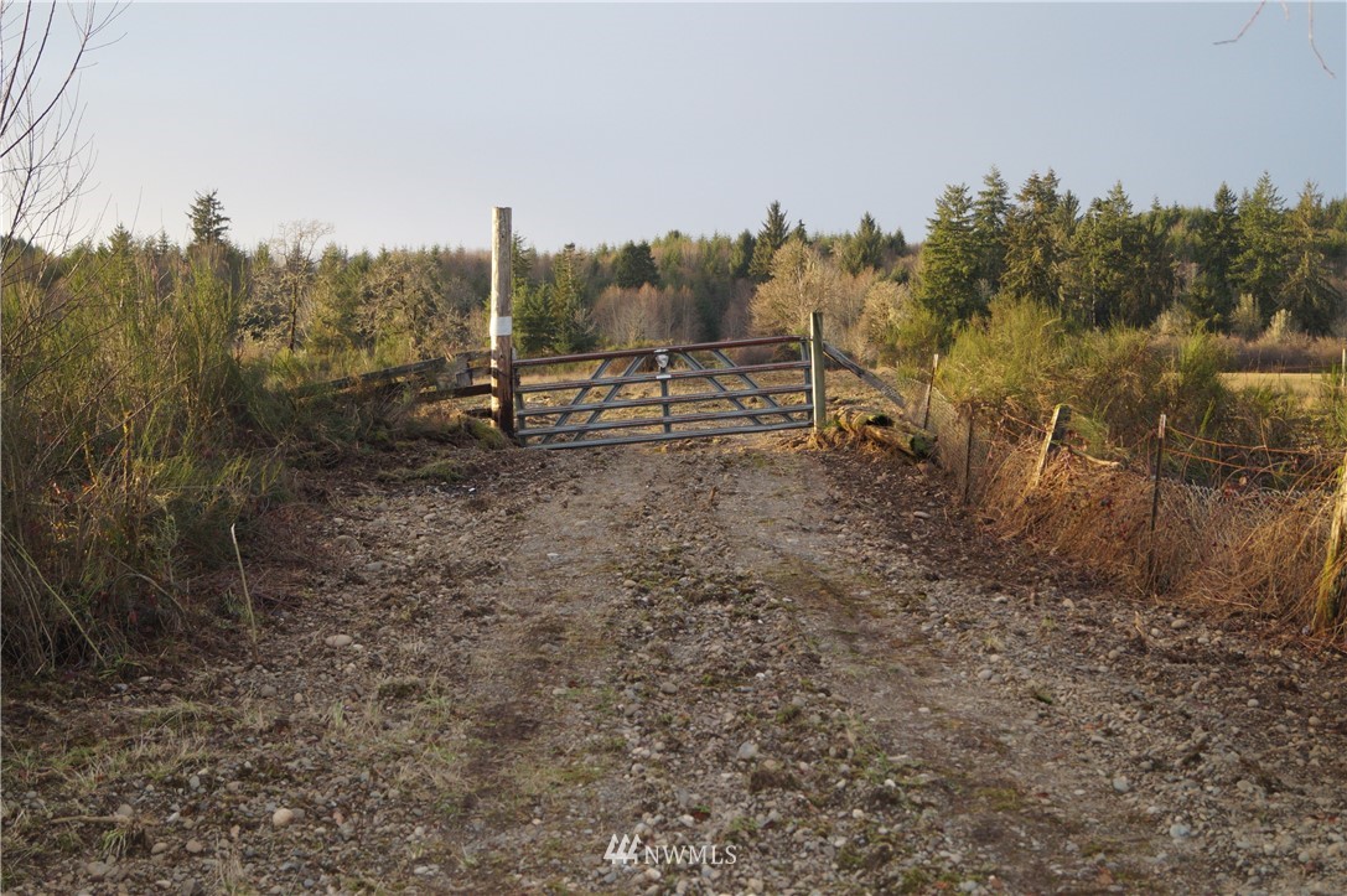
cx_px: 674
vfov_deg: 29.8
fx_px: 1682
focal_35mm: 45
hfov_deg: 43.6
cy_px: 448
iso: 640
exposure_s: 1/160
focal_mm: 30
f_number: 4.5
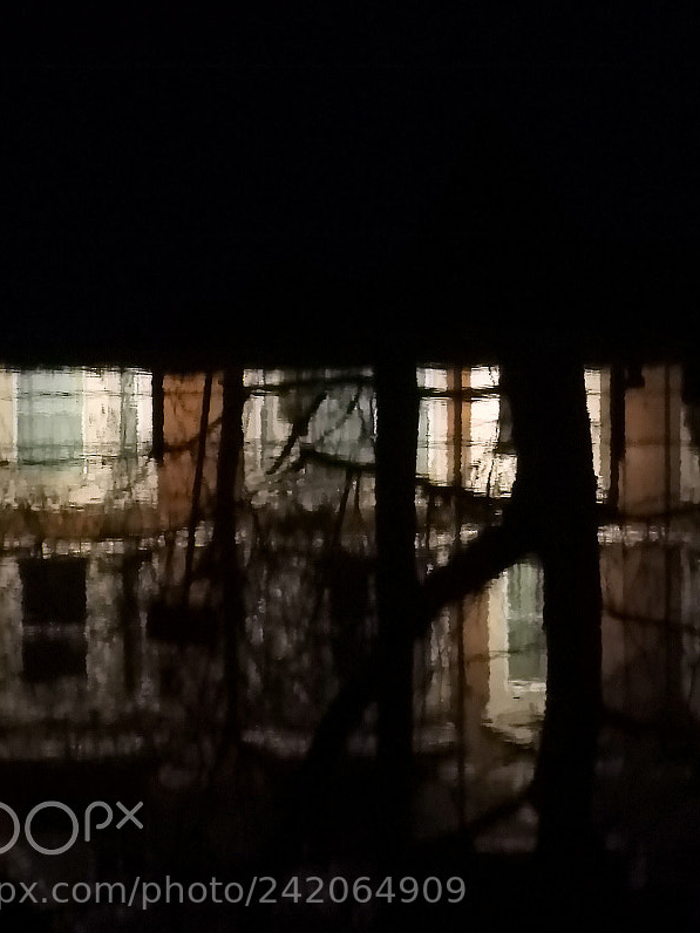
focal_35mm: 191
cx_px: 556
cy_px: 45
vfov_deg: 10.3
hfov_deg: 7.8
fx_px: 5150
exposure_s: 1/15
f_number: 4.8
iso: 1600
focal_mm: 17
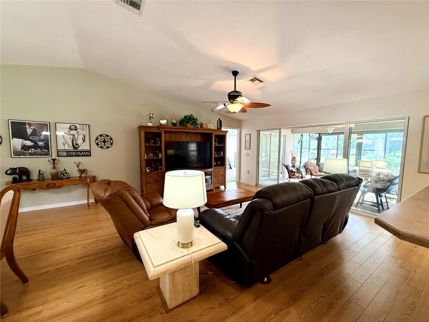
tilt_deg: -4.7
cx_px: 214
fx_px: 174
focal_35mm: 14
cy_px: 161
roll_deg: -0.6
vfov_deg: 85.7
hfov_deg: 102.1
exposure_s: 1/120
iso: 400
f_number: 2.2
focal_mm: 2.22
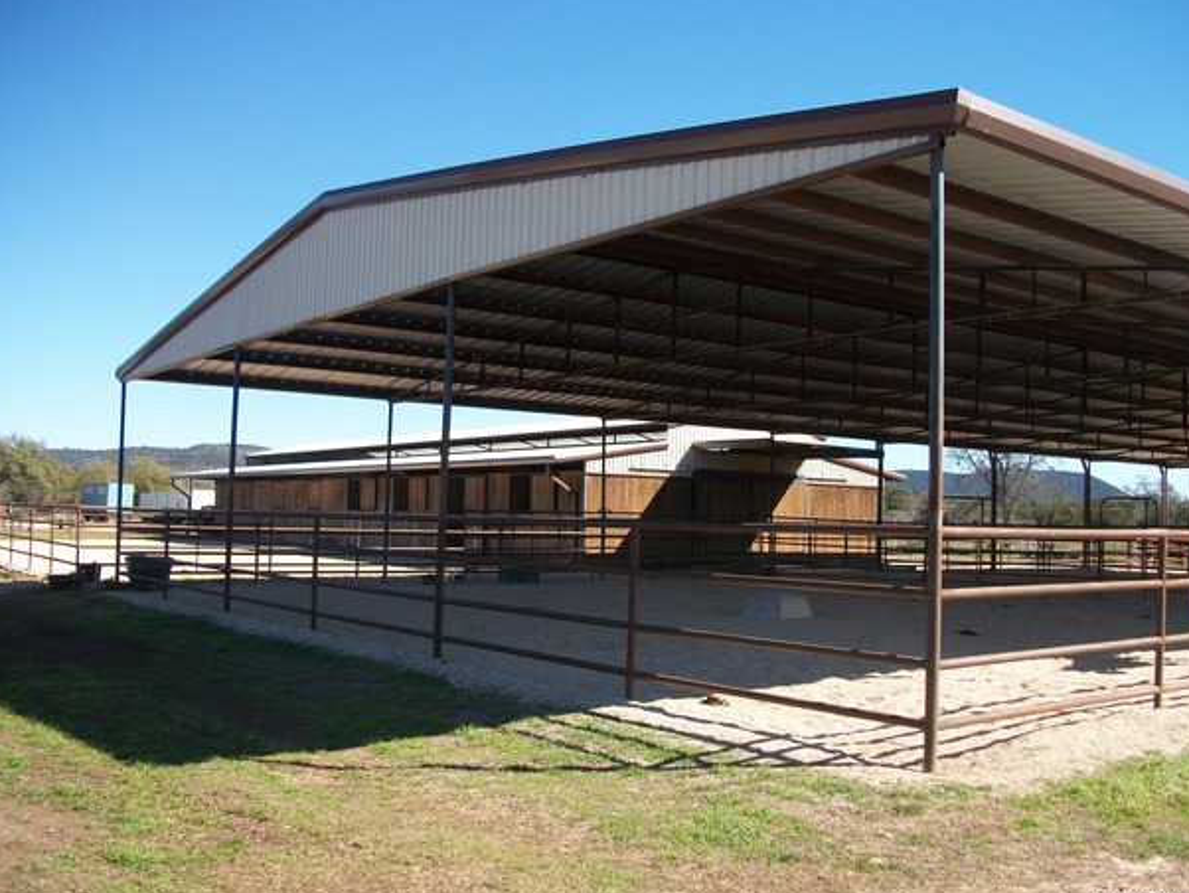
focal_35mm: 34
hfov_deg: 53.9
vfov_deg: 41.8
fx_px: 1168
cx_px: 612
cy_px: 462
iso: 80
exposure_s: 1/640
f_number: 2.9
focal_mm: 5.7
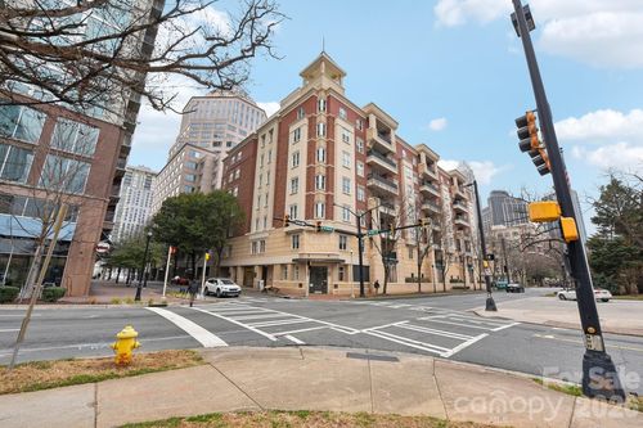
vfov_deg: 81.2
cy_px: 214
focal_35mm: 14
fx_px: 250
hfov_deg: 104.3
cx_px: 322
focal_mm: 14
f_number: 8
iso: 200
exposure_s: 1/320
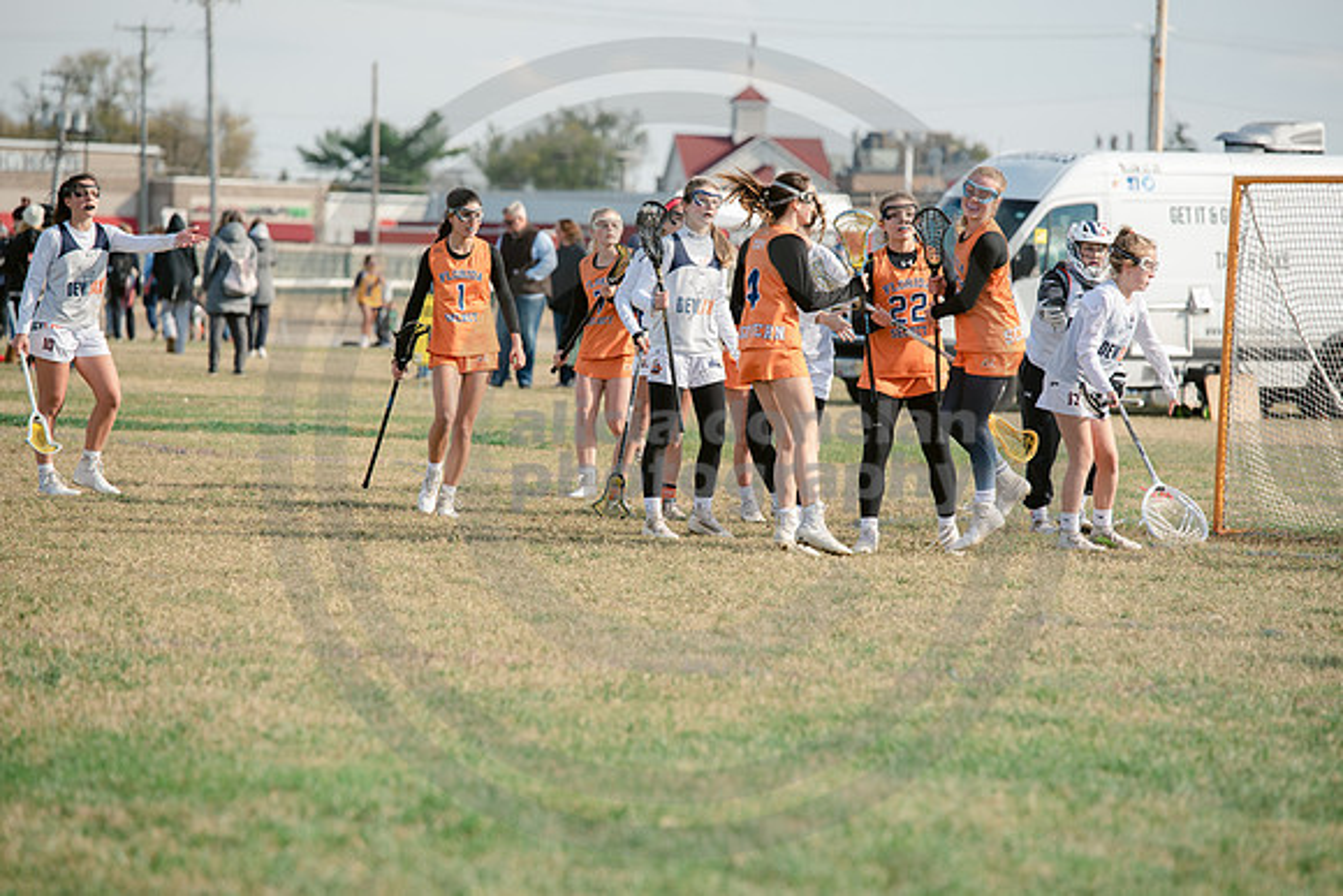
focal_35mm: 200
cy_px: 448
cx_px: 672
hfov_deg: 10.3
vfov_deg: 6.9
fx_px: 7463
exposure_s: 1/1250
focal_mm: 200
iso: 250
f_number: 4.5
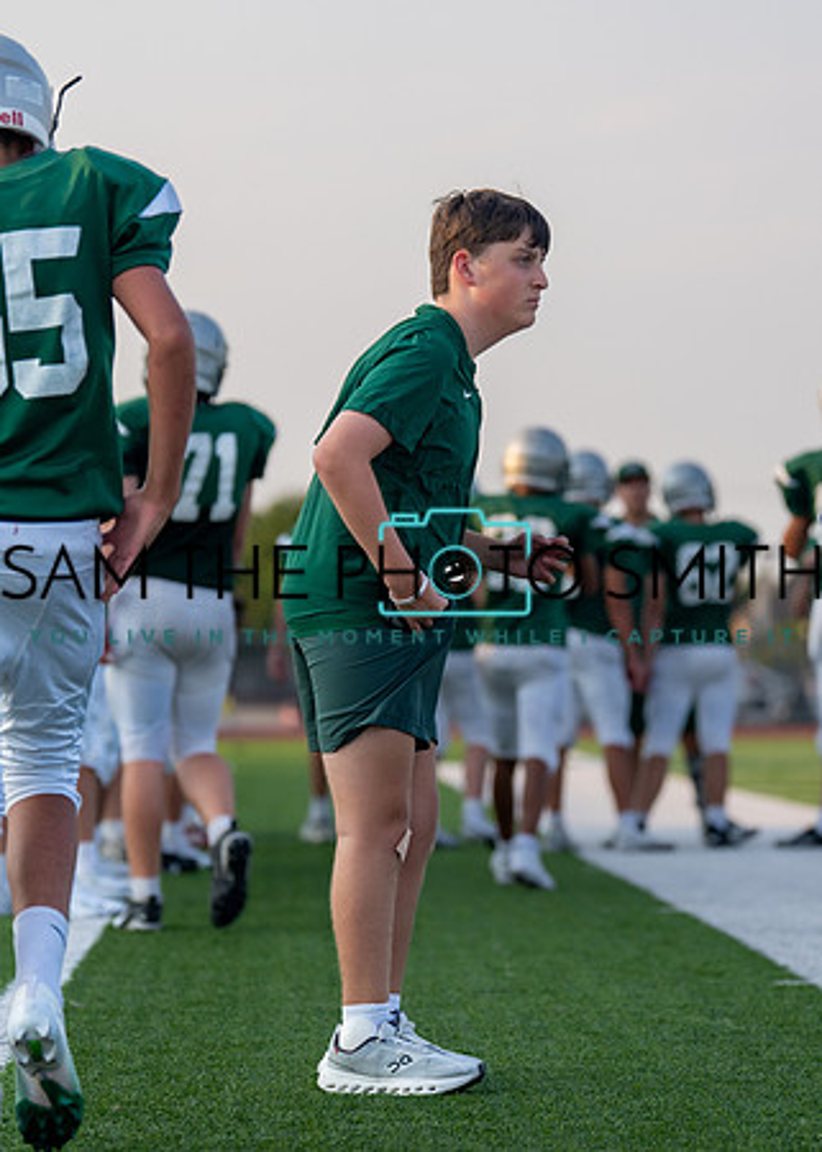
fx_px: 5775
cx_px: 382
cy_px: 572
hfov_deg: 8.1
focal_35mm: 177
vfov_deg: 11.4
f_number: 2.8
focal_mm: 109
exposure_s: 1/1250
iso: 160
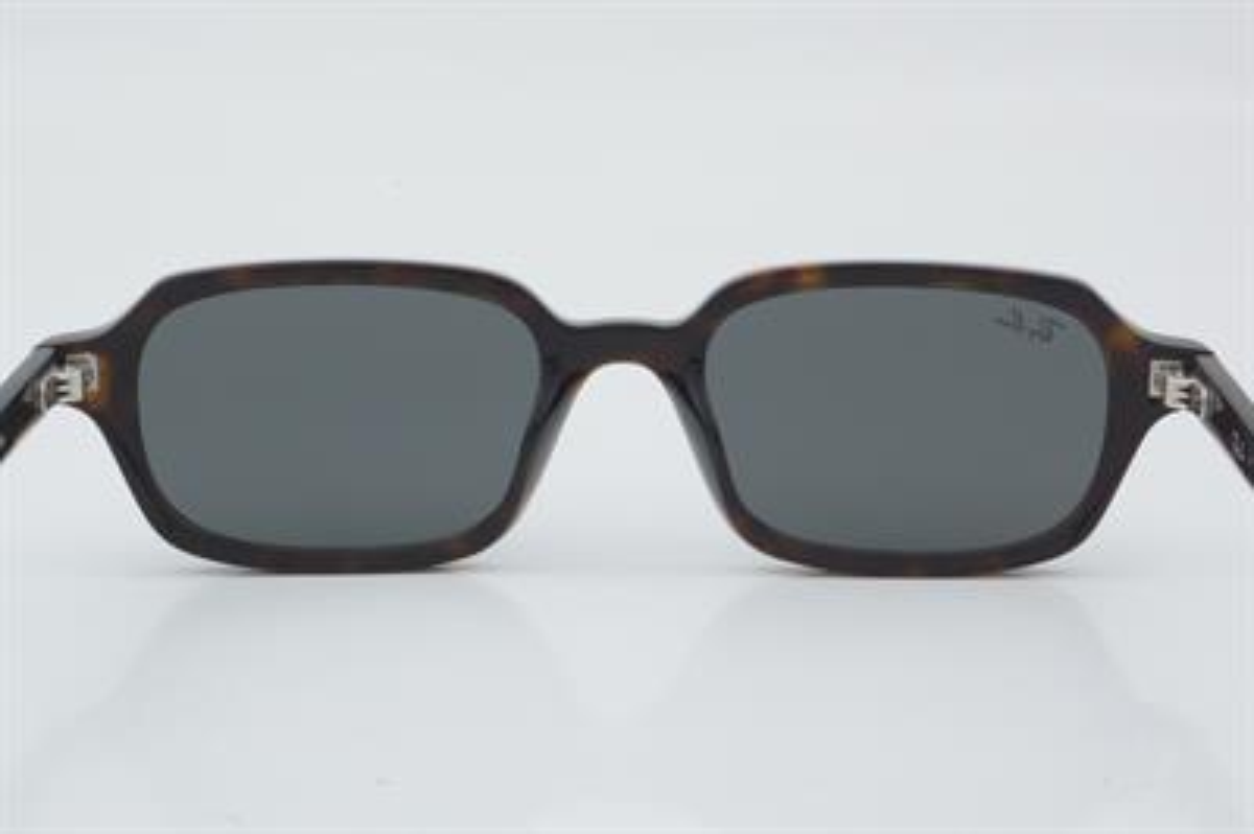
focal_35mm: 82
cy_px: 417
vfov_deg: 16.5
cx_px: 627
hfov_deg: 24.6
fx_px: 2871
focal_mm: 55
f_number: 32
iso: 100
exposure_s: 1/3
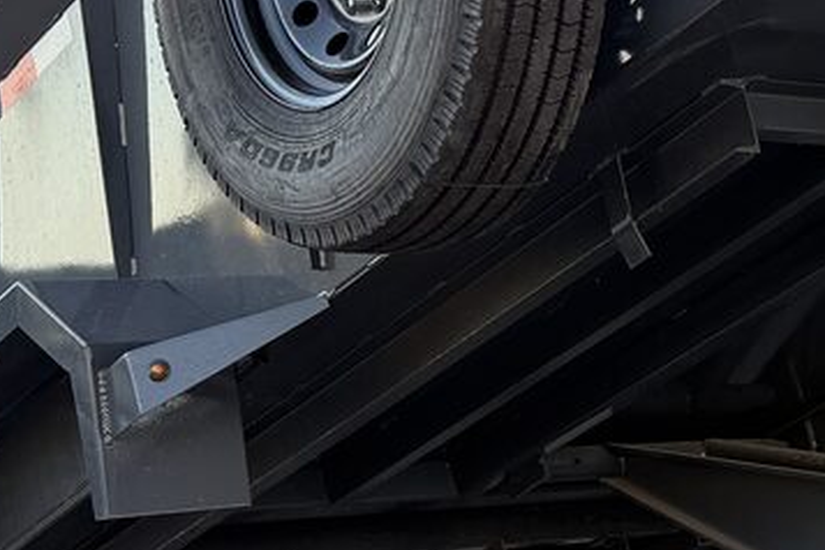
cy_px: 495
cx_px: 1112
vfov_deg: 12.1
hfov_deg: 17.0
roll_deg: +0.4
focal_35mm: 112
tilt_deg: -4.1
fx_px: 2566
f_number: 1.78
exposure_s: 1/365
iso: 100
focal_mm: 6.76
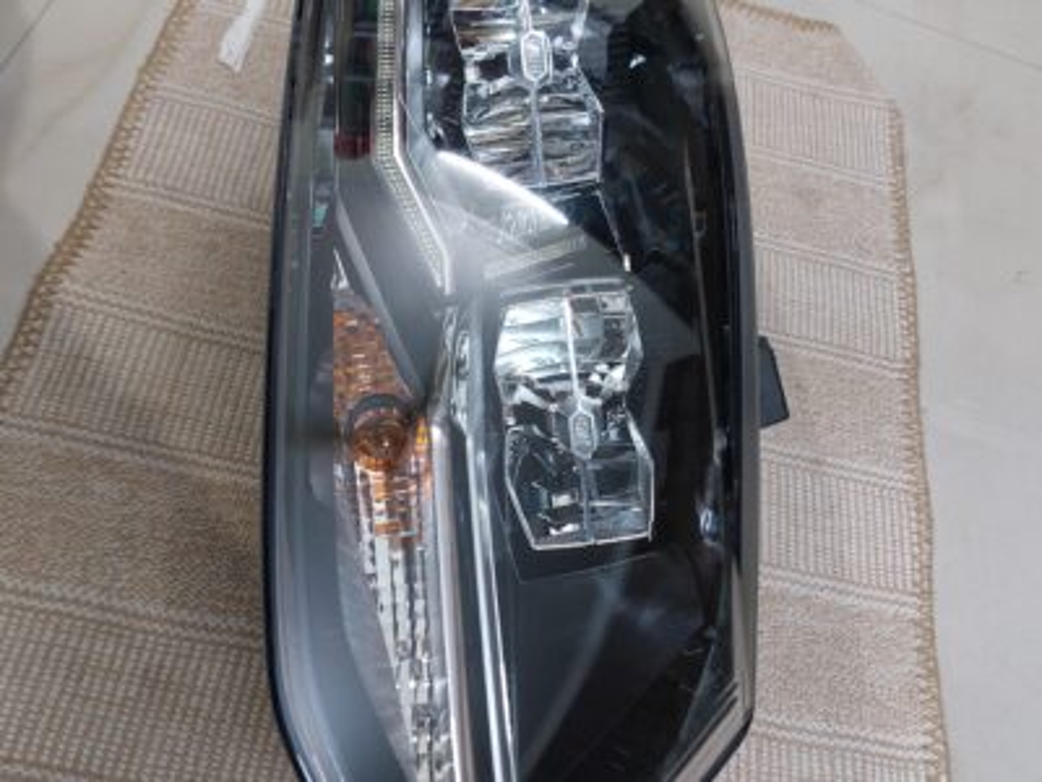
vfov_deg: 56.8
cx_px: 521
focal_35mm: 24
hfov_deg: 71.6
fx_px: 722
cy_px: 391
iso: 320
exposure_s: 1/50
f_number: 1.8
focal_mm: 5.23
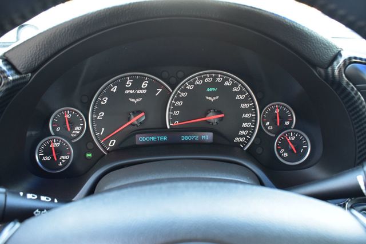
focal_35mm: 30
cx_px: 183
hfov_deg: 62.0
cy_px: 122
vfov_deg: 43.6
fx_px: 305
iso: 1250
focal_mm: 20
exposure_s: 1/15
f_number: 6.3
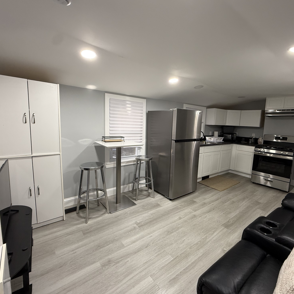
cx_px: 166
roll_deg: -2.8
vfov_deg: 84.0
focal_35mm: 17
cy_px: 144
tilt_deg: -5.9
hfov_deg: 83.5
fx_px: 163
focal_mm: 2.22
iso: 200
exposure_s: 1/60
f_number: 2.2
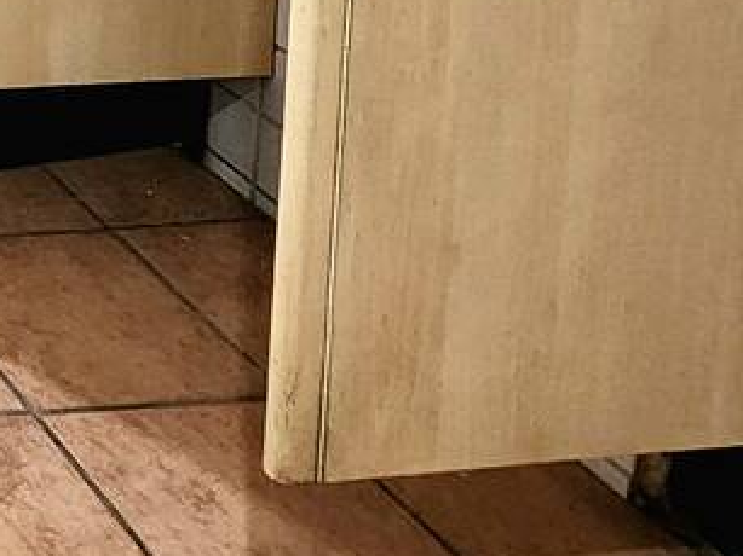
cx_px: -709
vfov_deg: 17.5
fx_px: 1309
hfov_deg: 19.5
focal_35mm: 61
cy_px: -546
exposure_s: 1/60.2
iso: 320
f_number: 2.2
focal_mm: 2.2
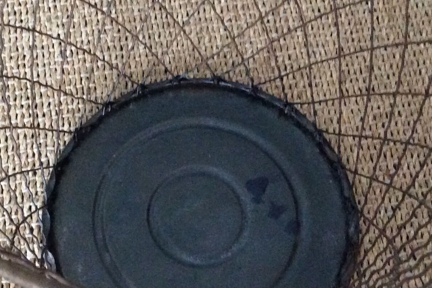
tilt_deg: -64.0
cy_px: 131
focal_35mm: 72
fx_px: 864
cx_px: 163
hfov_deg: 28.0
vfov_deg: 18.9
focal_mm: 3.3
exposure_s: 1/17
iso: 320
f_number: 2.4
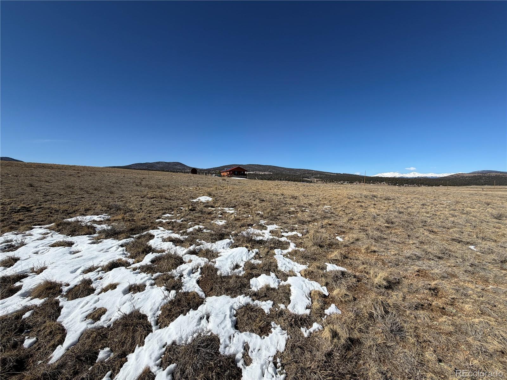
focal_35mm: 14
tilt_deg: -1.2
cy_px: 190
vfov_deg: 85.7
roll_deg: -0.2
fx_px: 205
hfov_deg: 102.1
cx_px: 254
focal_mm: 2.22
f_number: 2.2
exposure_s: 1/1399
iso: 20
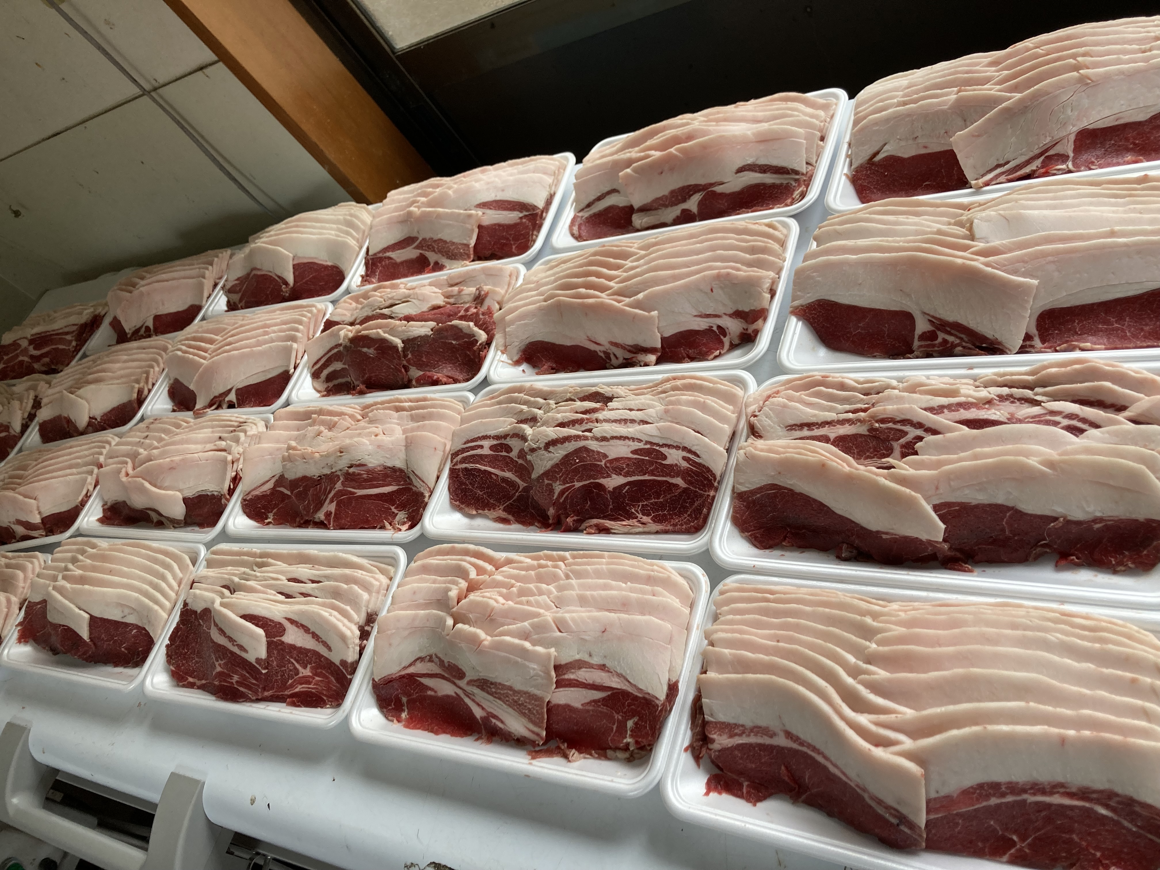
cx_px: 580
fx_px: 938
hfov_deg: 63.4
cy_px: 435
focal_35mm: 28
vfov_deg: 49.7
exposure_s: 1/120
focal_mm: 3.99
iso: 50
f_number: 1.8
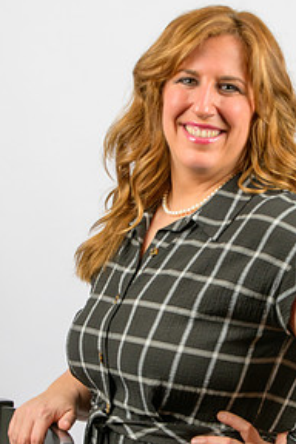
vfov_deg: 17.4
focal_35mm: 117
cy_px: 305
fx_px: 1443
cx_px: 193
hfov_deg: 11.7
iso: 1000
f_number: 6.3
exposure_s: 1/160
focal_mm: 75
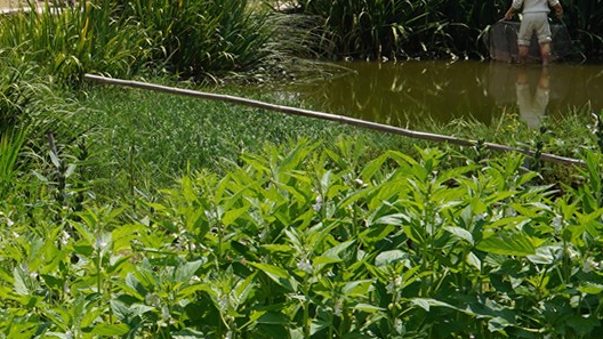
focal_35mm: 139
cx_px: -388
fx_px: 2222
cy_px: 8
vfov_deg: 8.7
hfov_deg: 14.1
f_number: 13
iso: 100
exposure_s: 1/100
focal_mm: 35
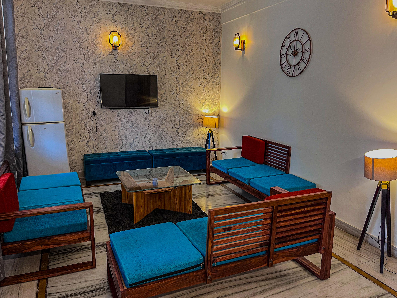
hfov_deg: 67.3
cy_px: 149
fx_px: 298
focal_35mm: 26
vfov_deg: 53.1
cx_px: 198
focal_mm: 5.1
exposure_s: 1/50
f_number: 1.6
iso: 250
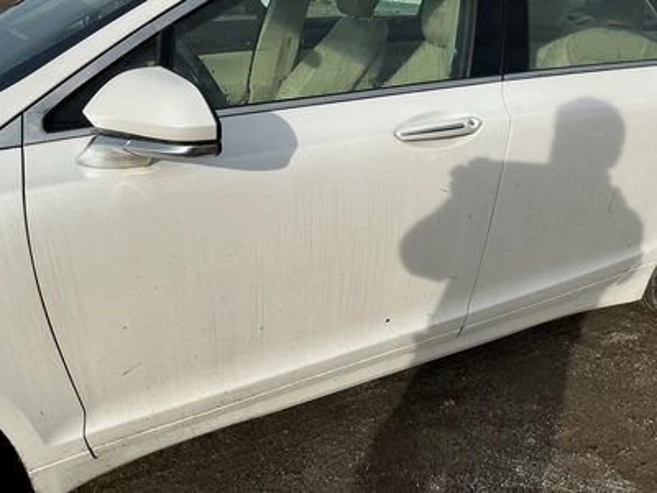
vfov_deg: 49.7
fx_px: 531
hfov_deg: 63.4
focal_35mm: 28
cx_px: 328
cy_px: 246
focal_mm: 3
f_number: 1.8
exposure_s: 1/2667
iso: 25
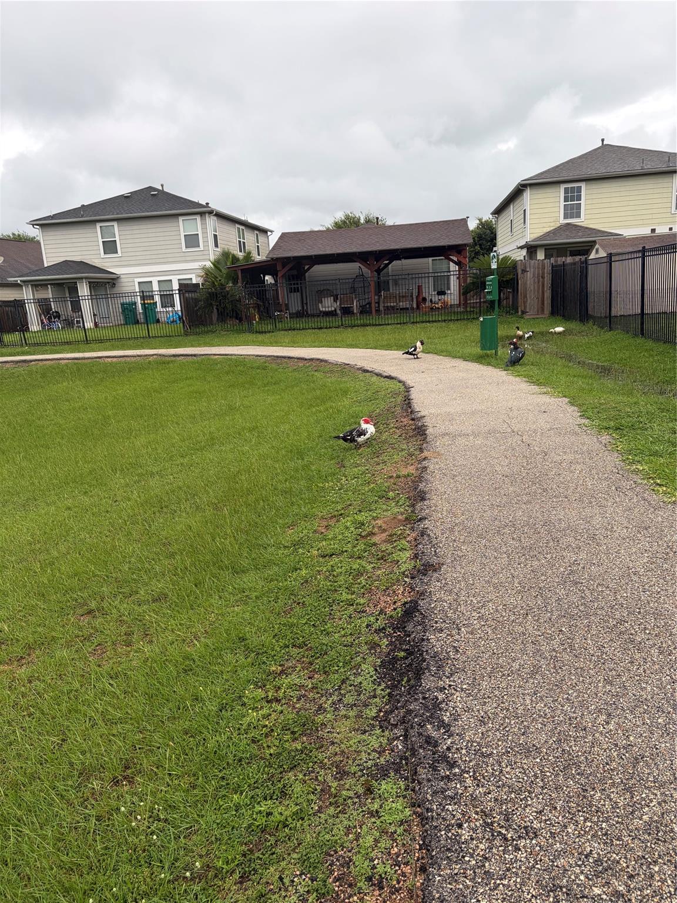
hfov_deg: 53.1
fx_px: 678
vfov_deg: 67.3
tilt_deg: -12.9
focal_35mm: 26
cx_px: 338
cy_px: 452
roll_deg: +4.5
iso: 40
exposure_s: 1/238
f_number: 1.6
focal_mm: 5.96
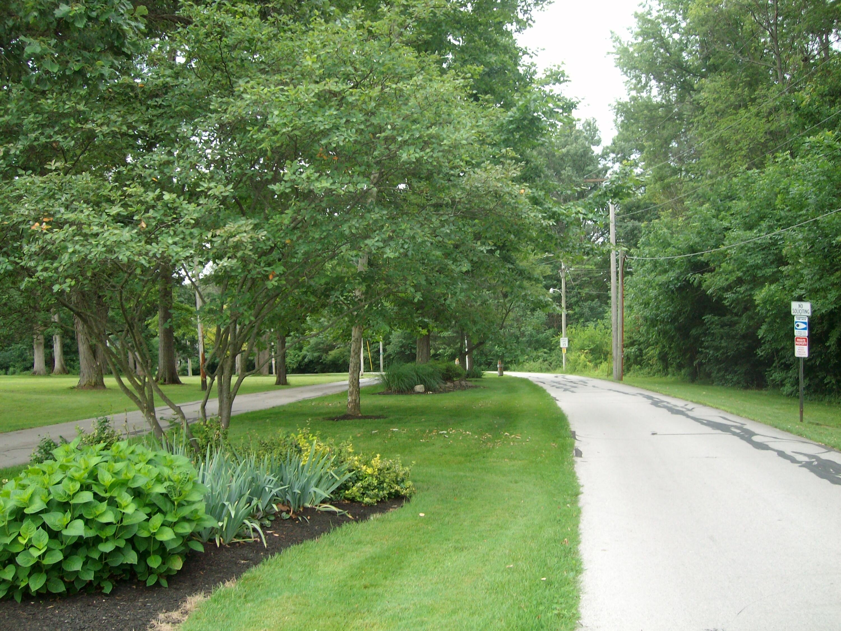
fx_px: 850
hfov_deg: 52.6
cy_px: 316
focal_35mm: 35
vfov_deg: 40.7
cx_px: 420
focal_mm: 5.8
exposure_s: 1/115
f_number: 2.8
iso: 80
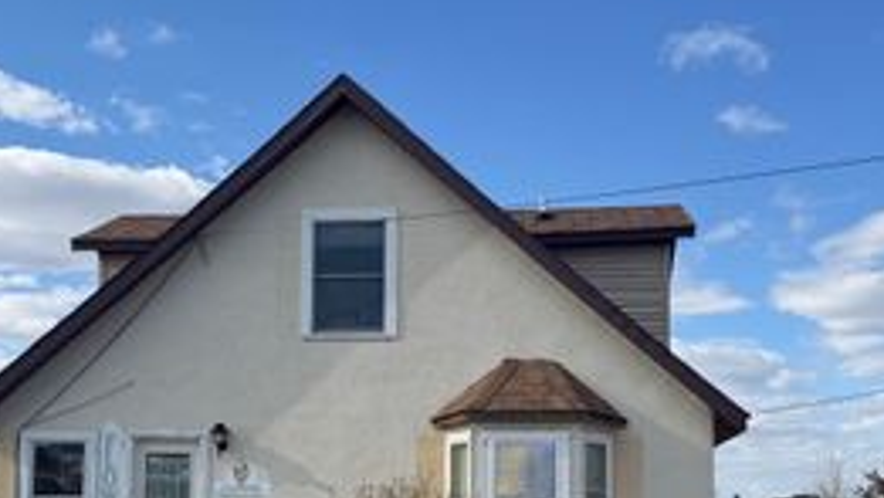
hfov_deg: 41.3
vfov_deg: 23.3
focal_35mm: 50
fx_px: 1172
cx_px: 444
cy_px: 462
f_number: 1.78
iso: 80
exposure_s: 1/4167
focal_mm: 6.76
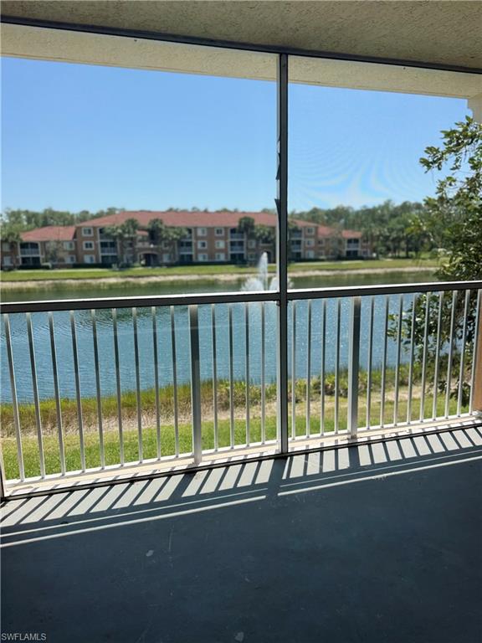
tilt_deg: -9.8
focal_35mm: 24
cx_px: 241
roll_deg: +1.2
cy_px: 322
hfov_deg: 56.8
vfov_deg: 71.6
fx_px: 446
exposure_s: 1/3413
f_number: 1.78
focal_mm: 6.76
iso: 80
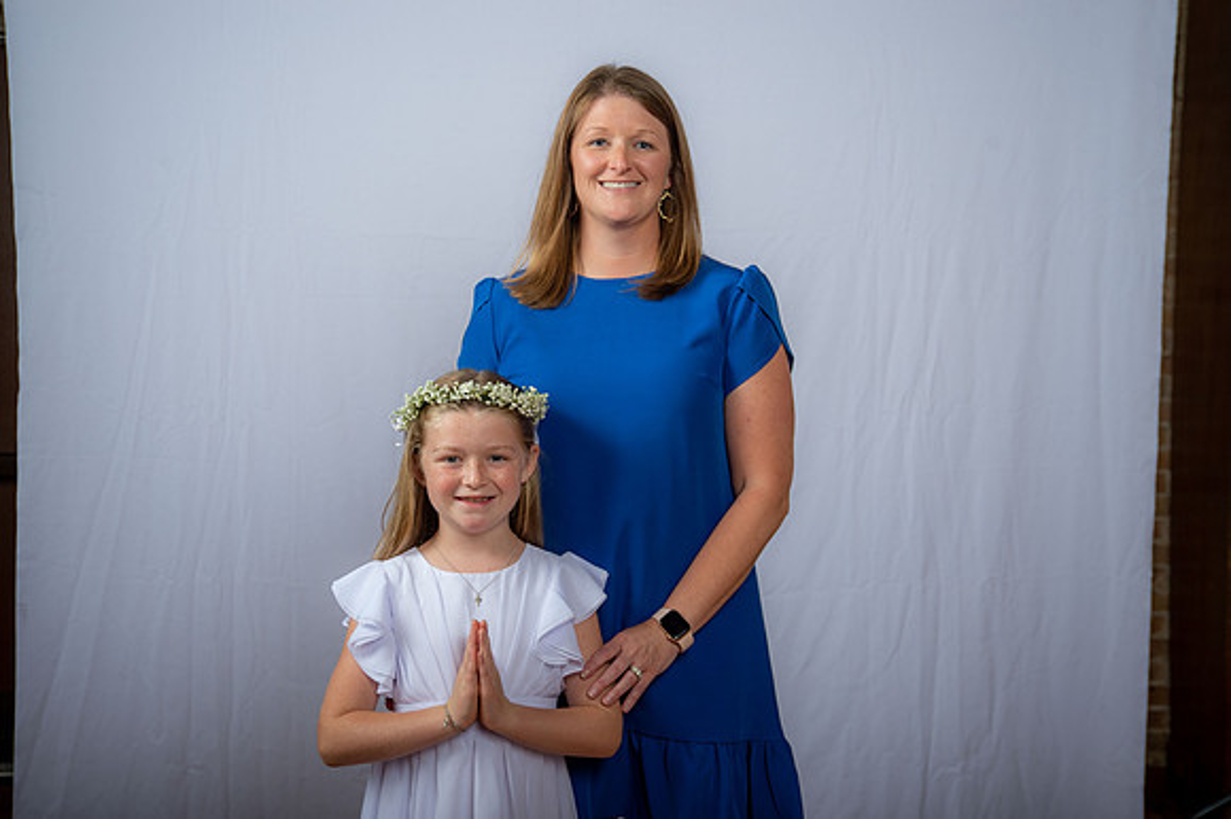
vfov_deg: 26.0
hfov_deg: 38.2
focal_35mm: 52
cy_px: 410
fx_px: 1777
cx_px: 616
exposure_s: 1/200
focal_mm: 52
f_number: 6.3
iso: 250
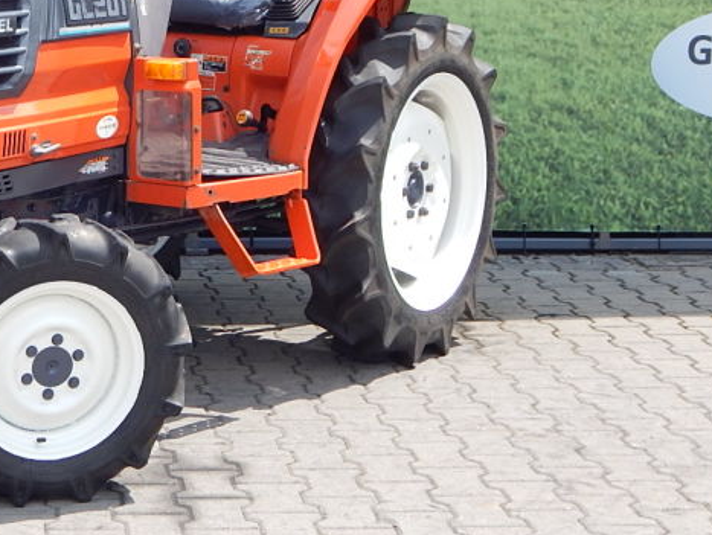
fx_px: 1894
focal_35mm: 92
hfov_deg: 20.9
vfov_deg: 15.9
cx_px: 105
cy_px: 50
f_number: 3.6
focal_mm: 7.7
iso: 125
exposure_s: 1/400
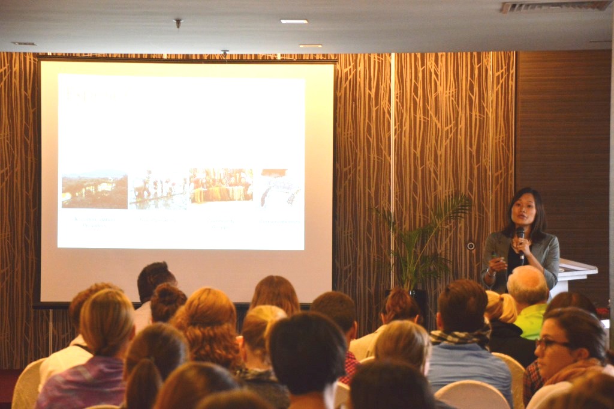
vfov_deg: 11.7
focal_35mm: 117
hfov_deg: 17.5
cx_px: 307
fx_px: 1994
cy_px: 204
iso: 1600
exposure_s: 1/60
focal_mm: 78
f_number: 5.3
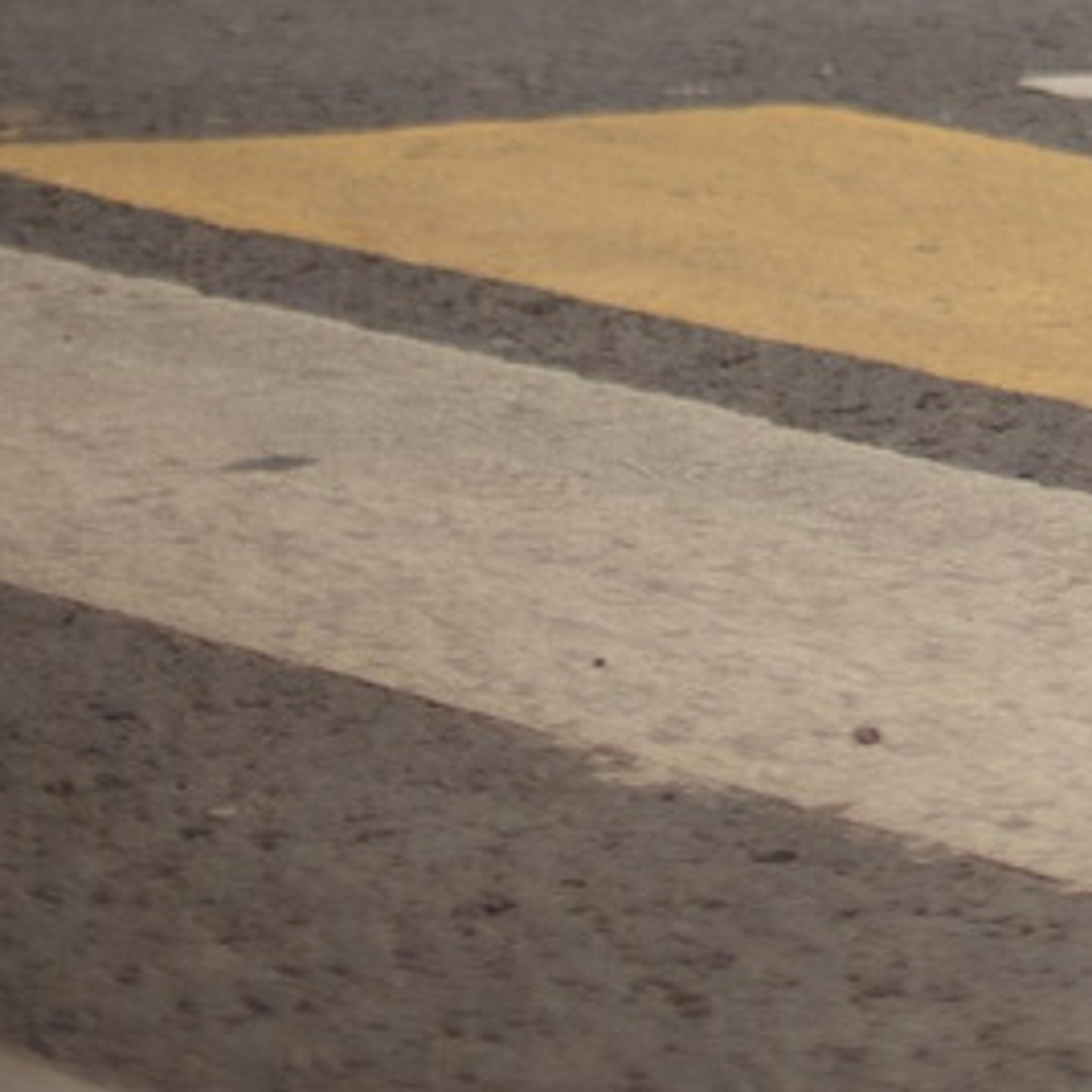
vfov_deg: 4.2
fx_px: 14526
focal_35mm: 407
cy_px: -1656
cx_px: 4834
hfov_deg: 4.0
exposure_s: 1/640
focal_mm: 50
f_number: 2.5
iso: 100
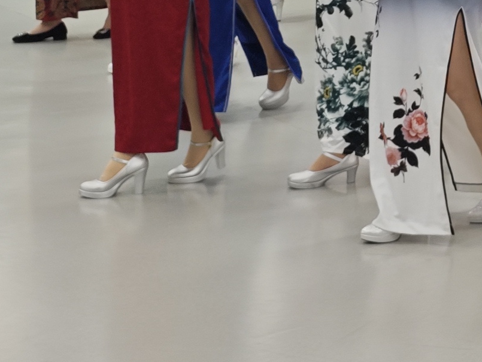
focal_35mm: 117
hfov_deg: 16.0
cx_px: 611
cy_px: -186
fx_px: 1629
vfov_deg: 12.1
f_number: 1.9
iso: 200
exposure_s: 1/100
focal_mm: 8.7
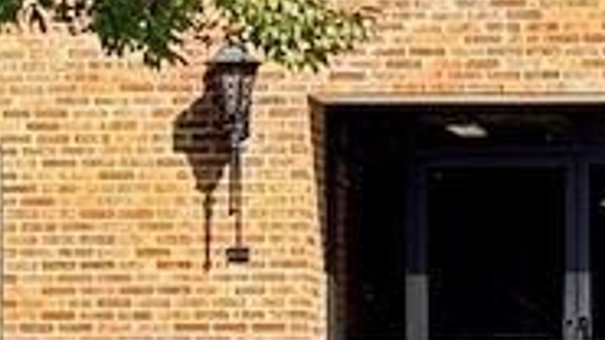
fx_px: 5790
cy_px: 320
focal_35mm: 361
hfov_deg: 6.0
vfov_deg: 3.4
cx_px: 572
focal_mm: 6.76
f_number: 1.78
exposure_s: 1/1575
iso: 100
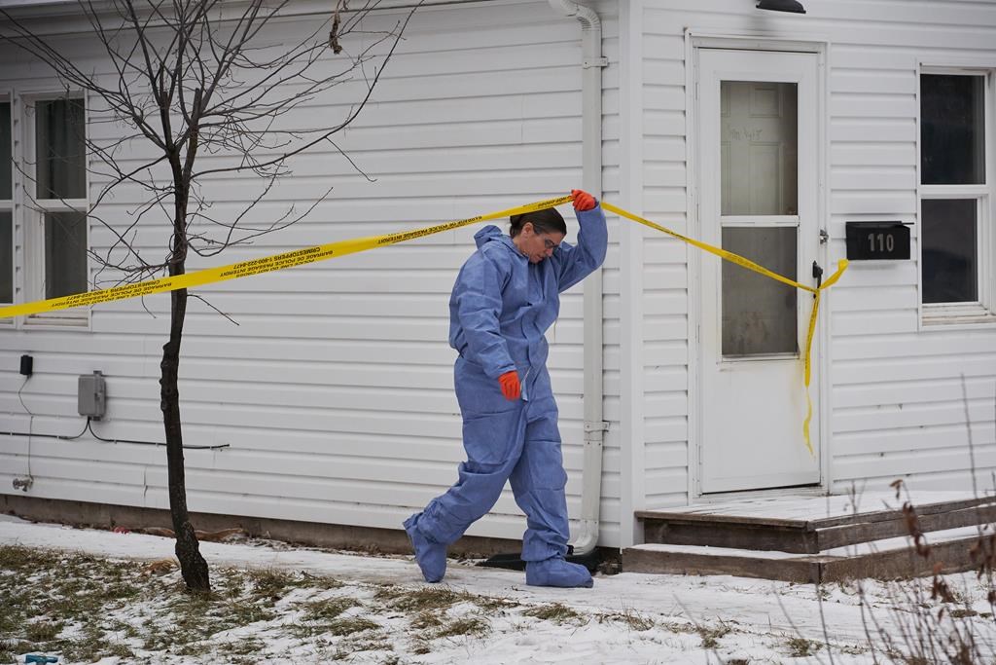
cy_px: 332
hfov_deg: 17.6
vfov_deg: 11.8
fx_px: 3210
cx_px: 498
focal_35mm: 116
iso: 1600
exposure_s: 1/6400
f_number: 4.5
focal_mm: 116
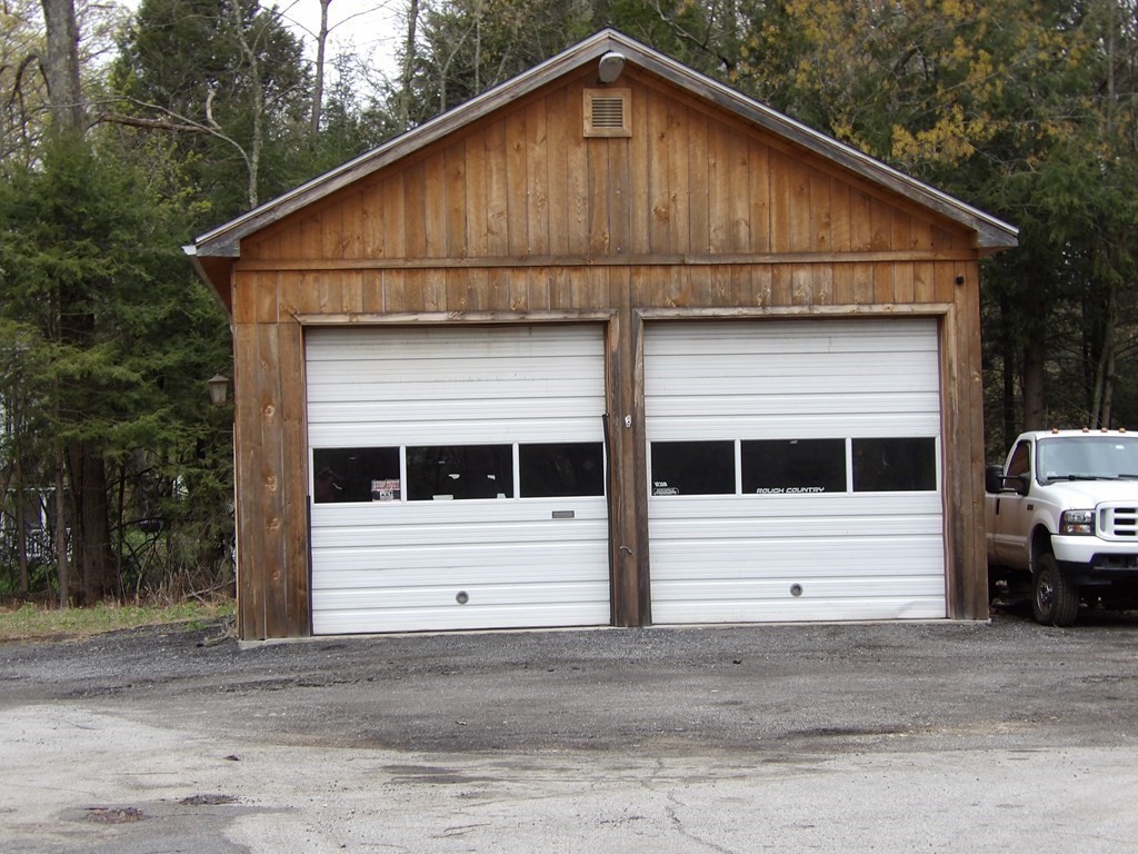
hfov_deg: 27.0
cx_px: 569
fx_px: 2367
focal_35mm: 72
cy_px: 427
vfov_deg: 20.4
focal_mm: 13
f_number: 4.1
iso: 100
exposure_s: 1/201
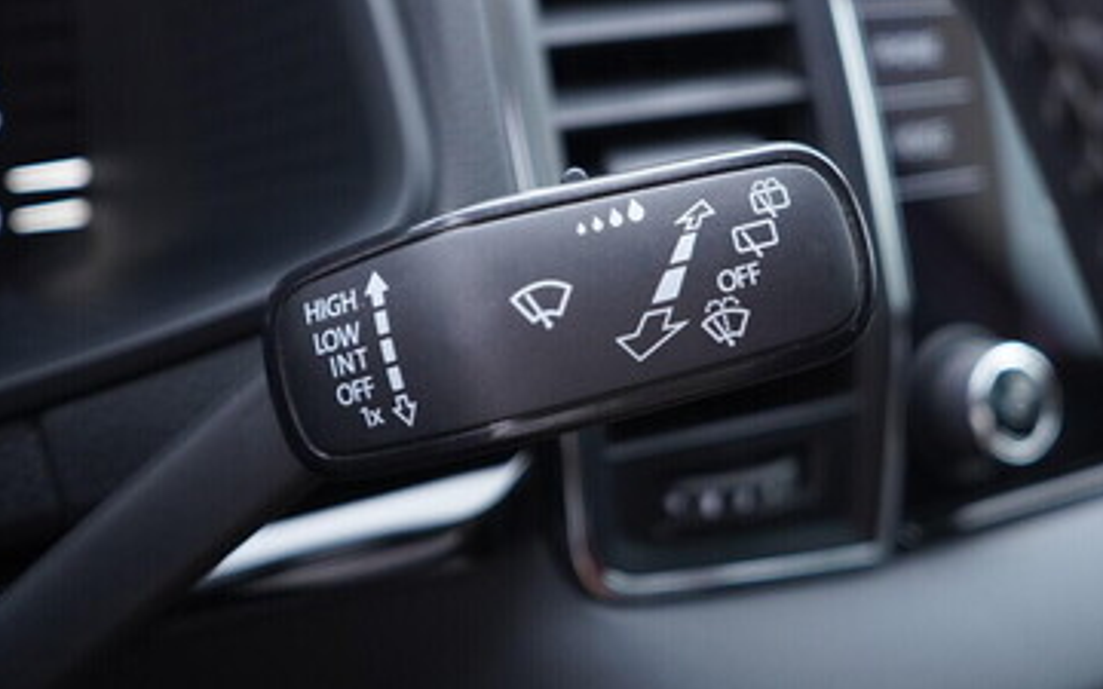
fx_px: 1683
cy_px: 280
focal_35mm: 56
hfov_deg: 36.3
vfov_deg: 23.1
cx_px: 539
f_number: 2.8
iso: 400
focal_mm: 24
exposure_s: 1/40
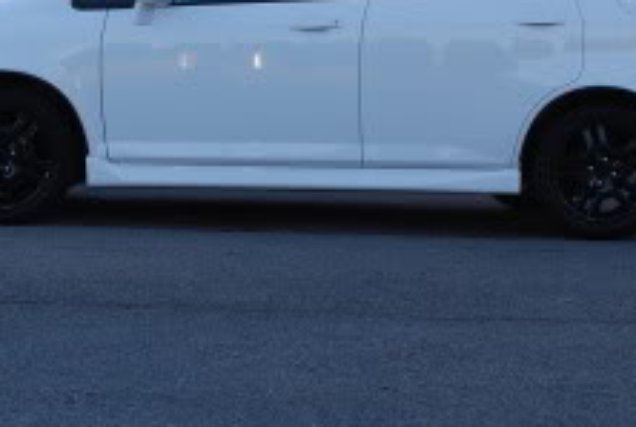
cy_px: 53
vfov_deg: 14.1
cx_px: 242
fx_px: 1717
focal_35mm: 97
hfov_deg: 20.9
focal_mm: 18
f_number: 5.6
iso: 160
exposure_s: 1/125
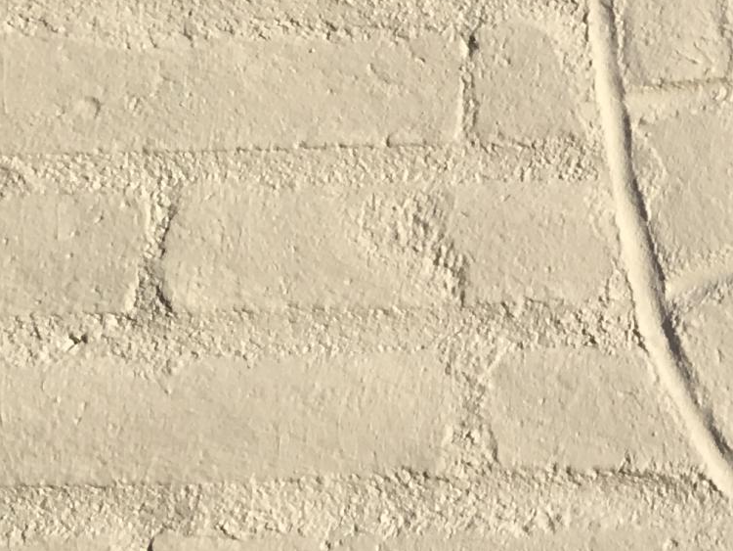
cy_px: -35
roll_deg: +1.7
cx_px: 1449
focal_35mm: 116
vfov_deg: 12.6
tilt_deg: +10.7
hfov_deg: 14.3
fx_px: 2457
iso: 25
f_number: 2.2
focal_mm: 4.15
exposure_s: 1/2481
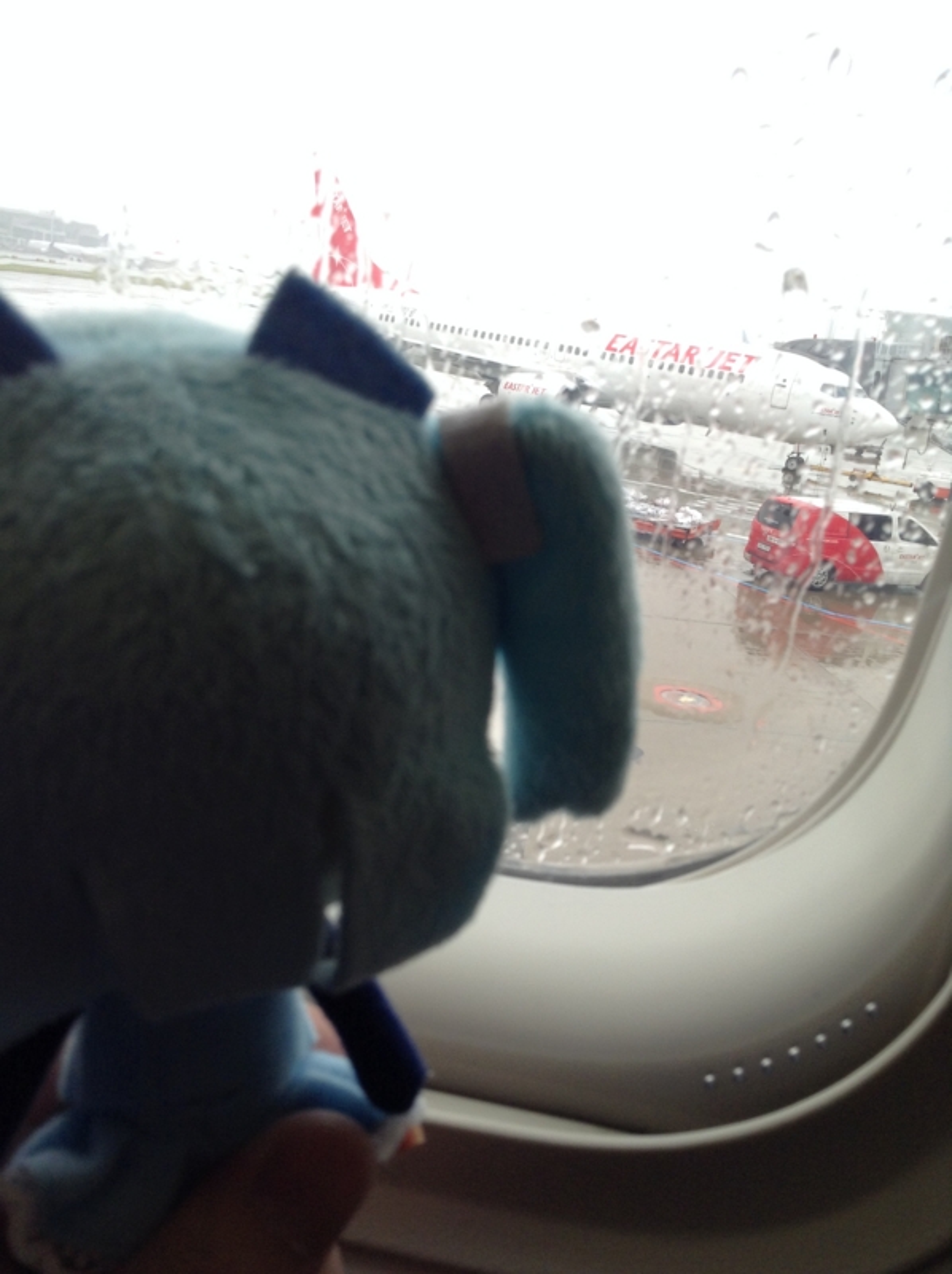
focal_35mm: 33
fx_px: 1213
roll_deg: -6.7
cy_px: 637
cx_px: 476
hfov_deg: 42.9
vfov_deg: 55.4
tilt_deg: -17.6
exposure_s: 1/60
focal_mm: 3.3
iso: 40
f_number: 2.4
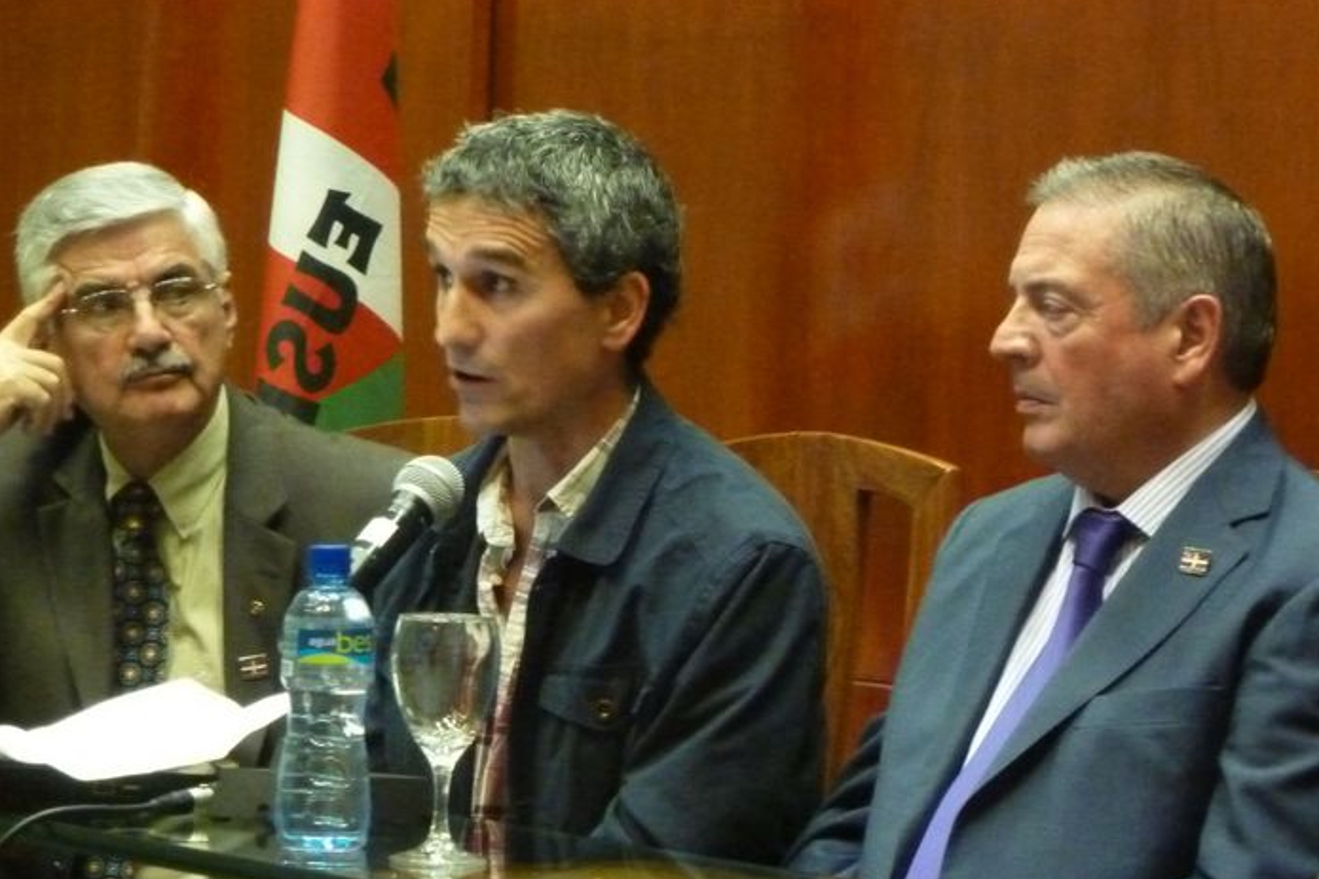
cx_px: 660
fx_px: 5641
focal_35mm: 154
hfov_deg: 13.3
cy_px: 487
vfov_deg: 8.9
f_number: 4.5
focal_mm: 24.1
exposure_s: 1/15
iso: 1600
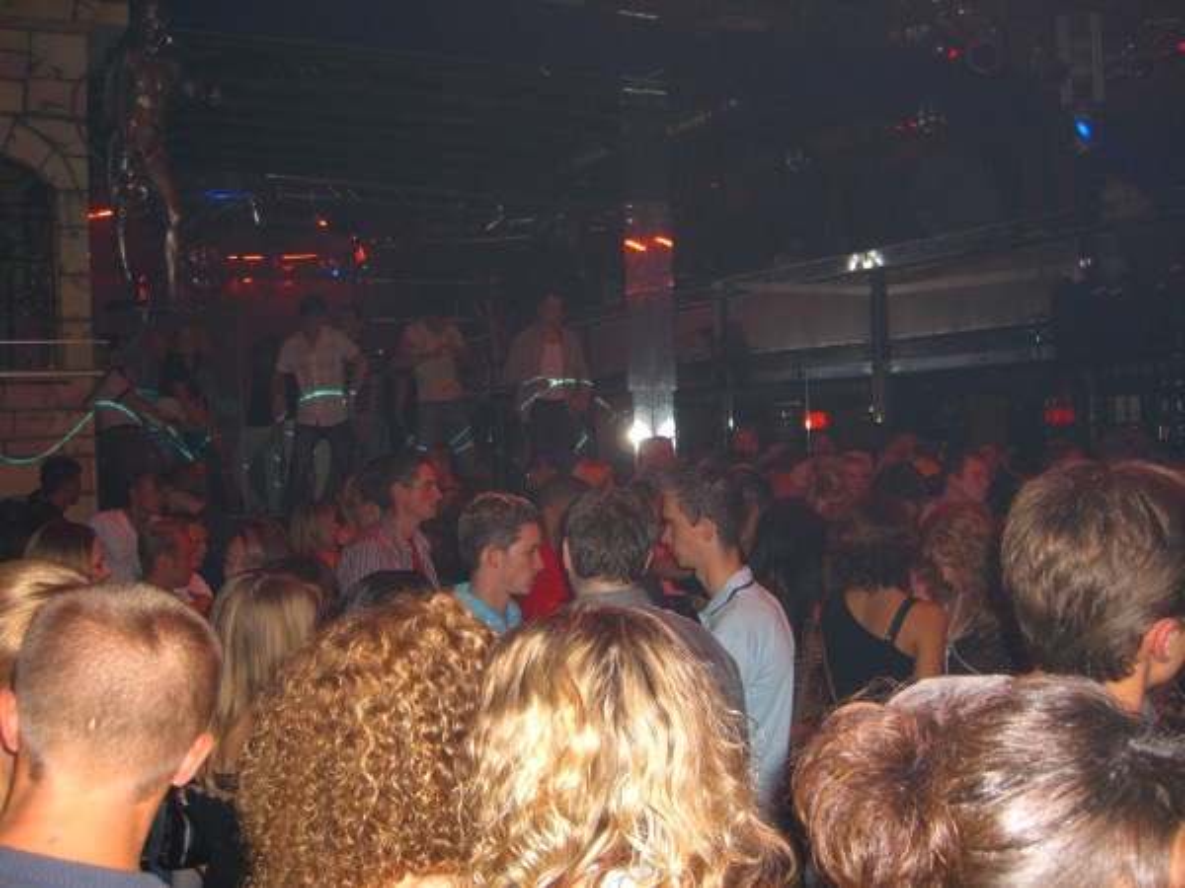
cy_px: 444
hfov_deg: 49.0
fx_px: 1301
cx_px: 592
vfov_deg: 37.7
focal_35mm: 38
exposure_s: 1/60
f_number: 2.8
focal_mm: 7.9
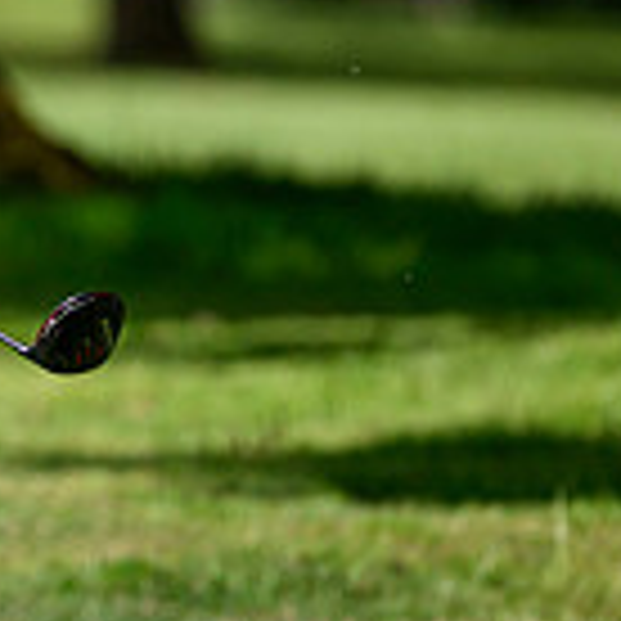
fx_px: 28943
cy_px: -61
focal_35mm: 1426
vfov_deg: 1.2
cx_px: -603
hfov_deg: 1.2
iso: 500
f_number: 3.5
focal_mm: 400
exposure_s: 1/5000
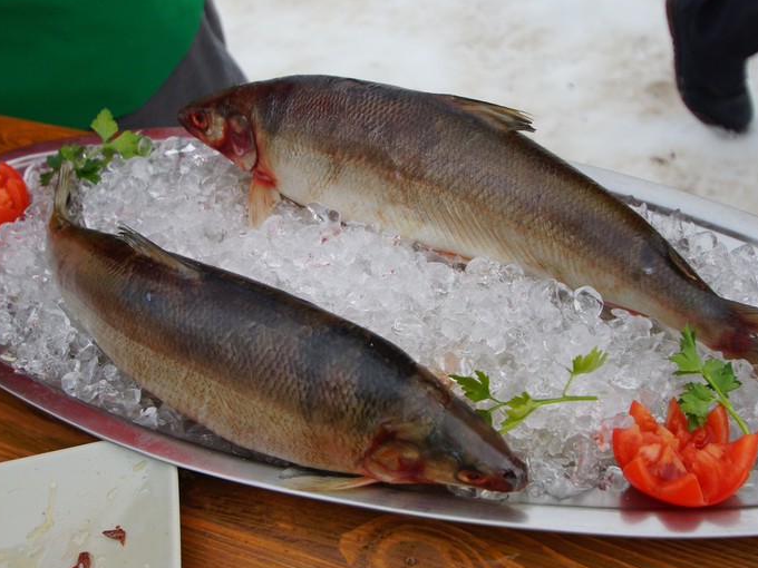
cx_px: 385
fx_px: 920
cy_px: 287
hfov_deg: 44.8
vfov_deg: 34.3
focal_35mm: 42
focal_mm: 22
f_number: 4.5
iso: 400
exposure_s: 1/640
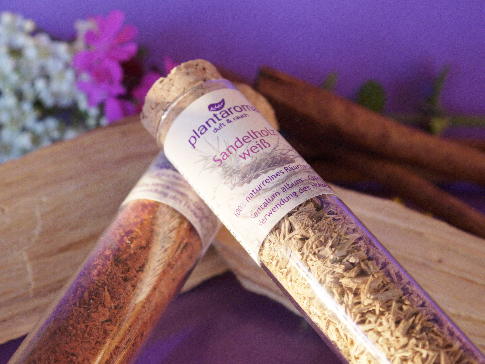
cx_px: 248
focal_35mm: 80
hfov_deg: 24.4
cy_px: 186
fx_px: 1121
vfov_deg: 18.4
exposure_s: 1/15
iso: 100
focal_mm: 37
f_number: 5.4
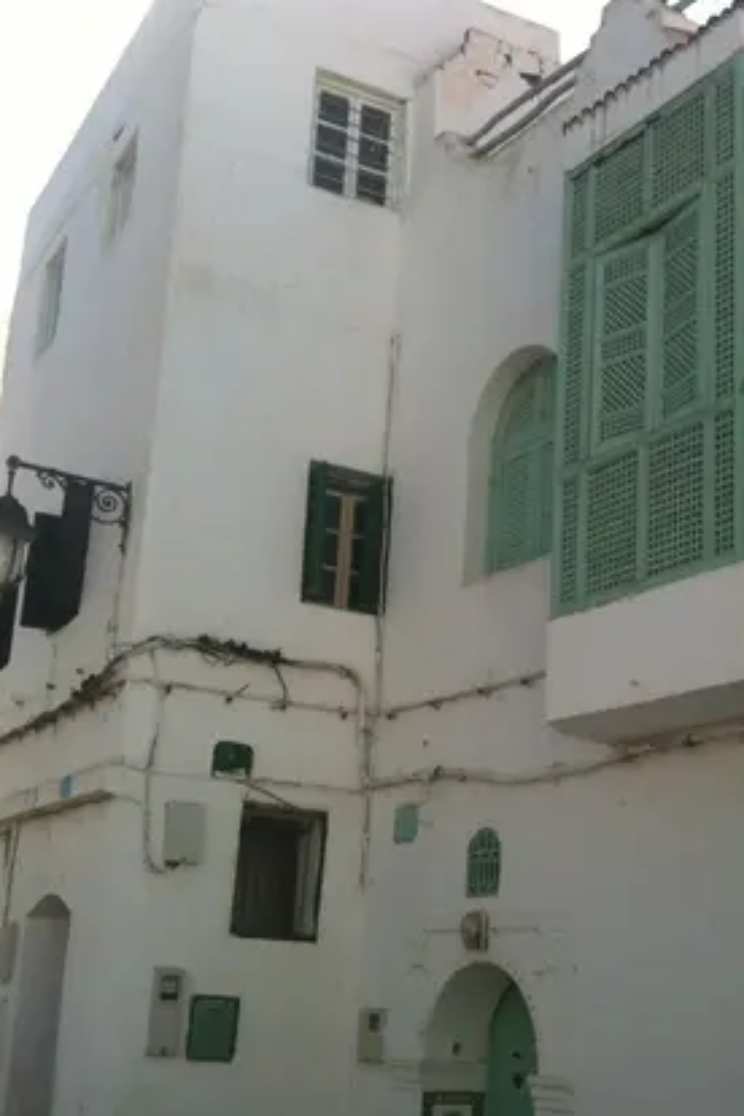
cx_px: 487
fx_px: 1364
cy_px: 631
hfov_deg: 30.3
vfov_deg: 44.4
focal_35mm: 44
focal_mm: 3.85
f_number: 2.8
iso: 64
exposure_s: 1/970
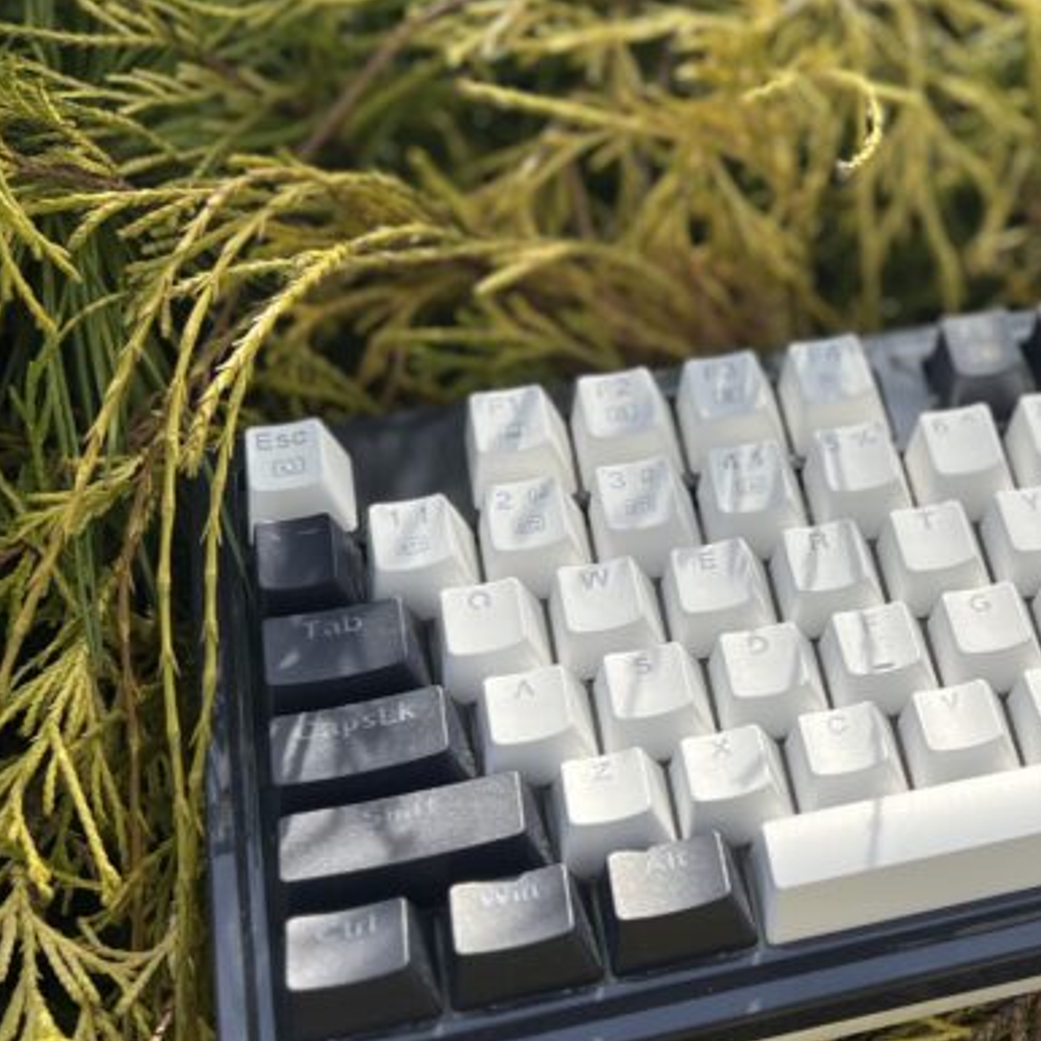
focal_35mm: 61
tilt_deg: -53.6
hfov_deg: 26.3
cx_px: 1100
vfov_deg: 28.0
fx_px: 2075
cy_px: 663
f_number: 1.5
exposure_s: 1/2252
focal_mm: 5.7
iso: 50
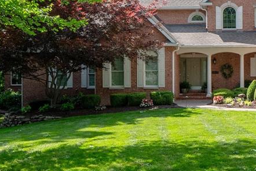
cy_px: 28
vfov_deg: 22.2
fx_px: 427
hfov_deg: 31.3
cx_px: 245
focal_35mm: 60
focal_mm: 13
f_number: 8
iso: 400
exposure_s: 1/250
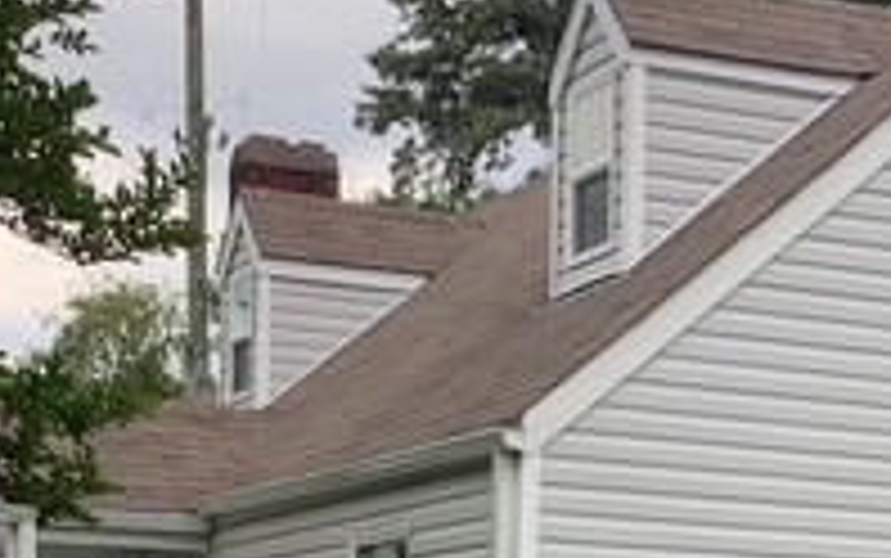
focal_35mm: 106
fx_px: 2575
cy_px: 806
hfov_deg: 19.3
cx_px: 810
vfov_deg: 11.9
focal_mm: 3.3
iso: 25
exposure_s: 1/283
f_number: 2.4
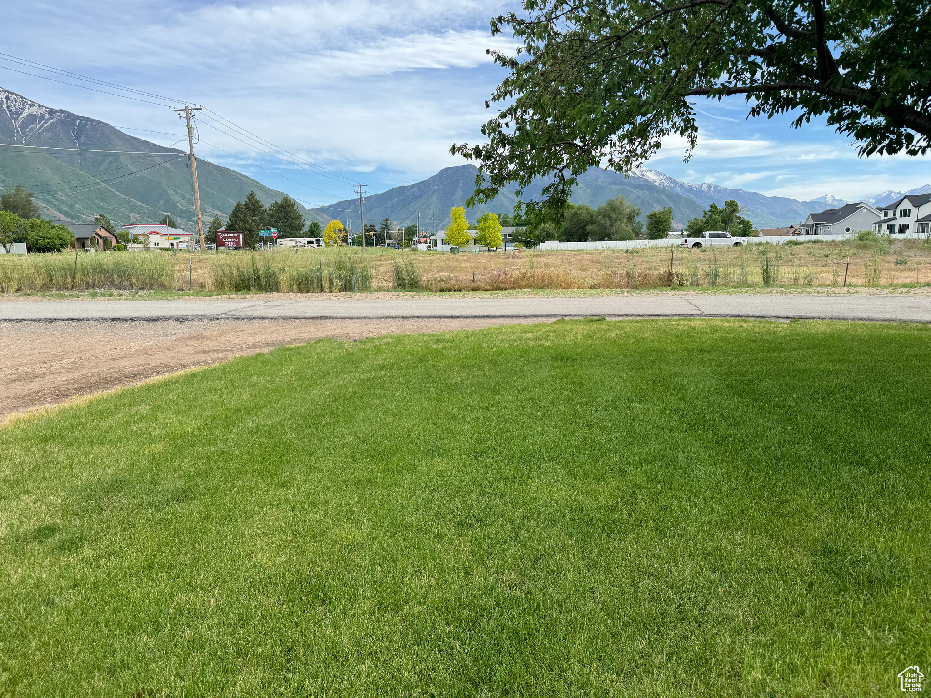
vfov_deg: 56.8
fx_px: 645
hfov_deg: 71.6
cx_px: 466
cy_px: 349
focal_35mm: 24
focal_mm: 6.76
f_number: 1.78
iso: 80
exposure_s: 1/1923
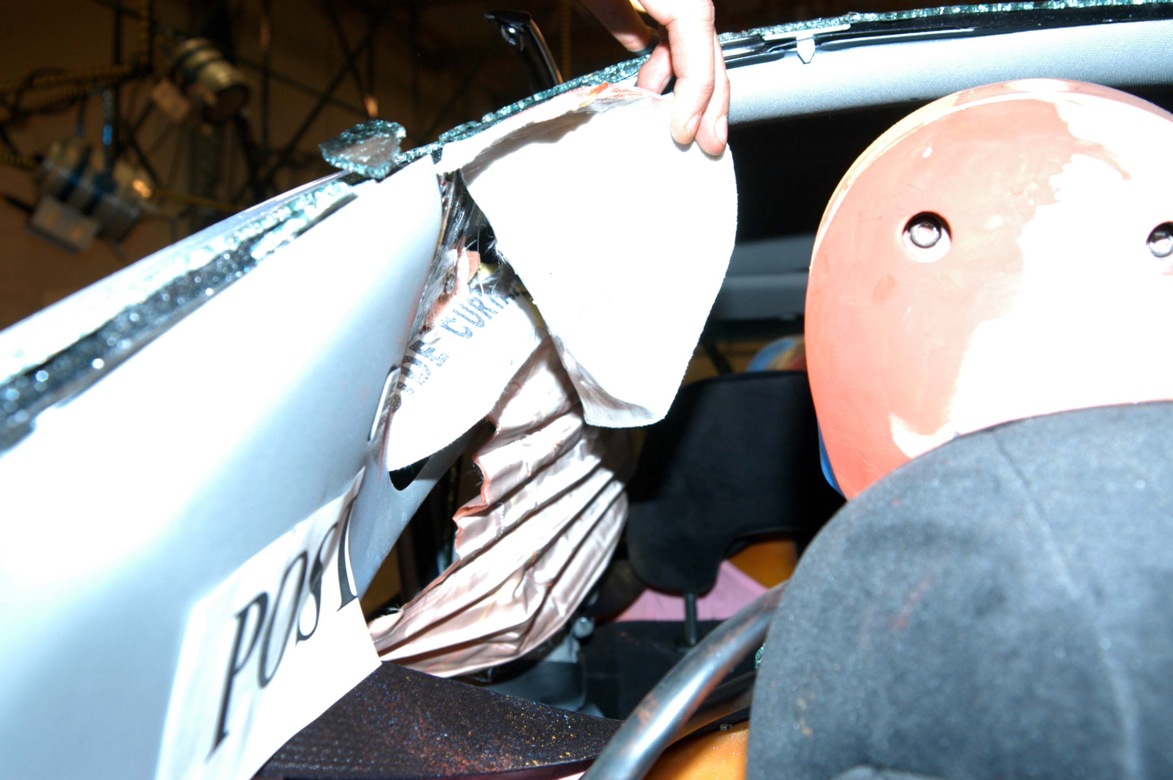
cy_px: 390
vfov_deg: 36.8
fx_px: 1172
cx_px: 586
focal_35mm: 36
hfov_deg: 53.2
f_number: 5.6
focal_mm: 24
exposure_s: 1/60
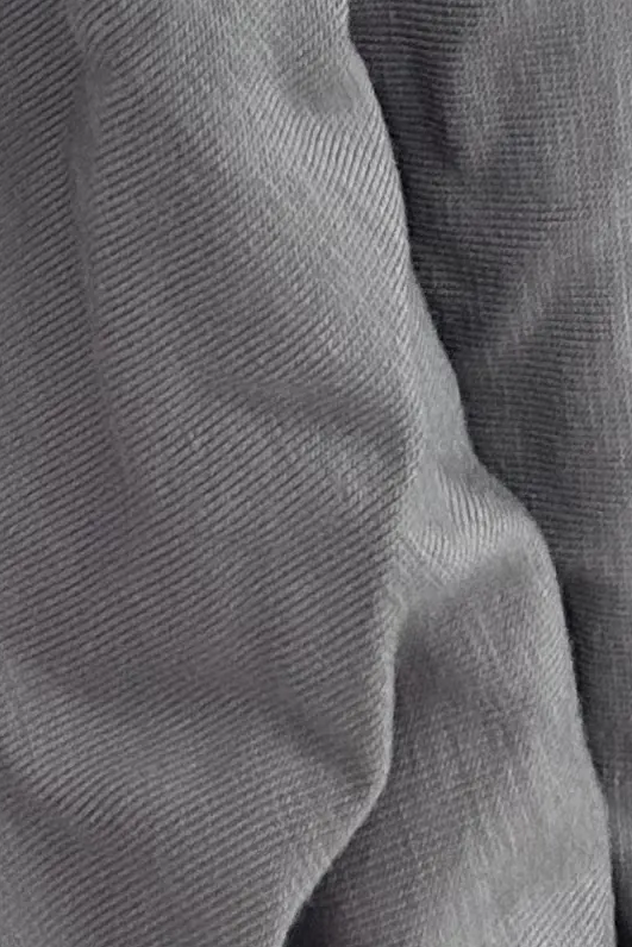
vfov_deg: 12.5
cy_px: -1164
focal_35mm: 137
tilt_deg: -69.0
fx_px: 3606
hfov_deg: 10.0
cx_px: 70
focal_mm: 5.7
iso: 500
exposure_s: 1/50
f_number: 1.5
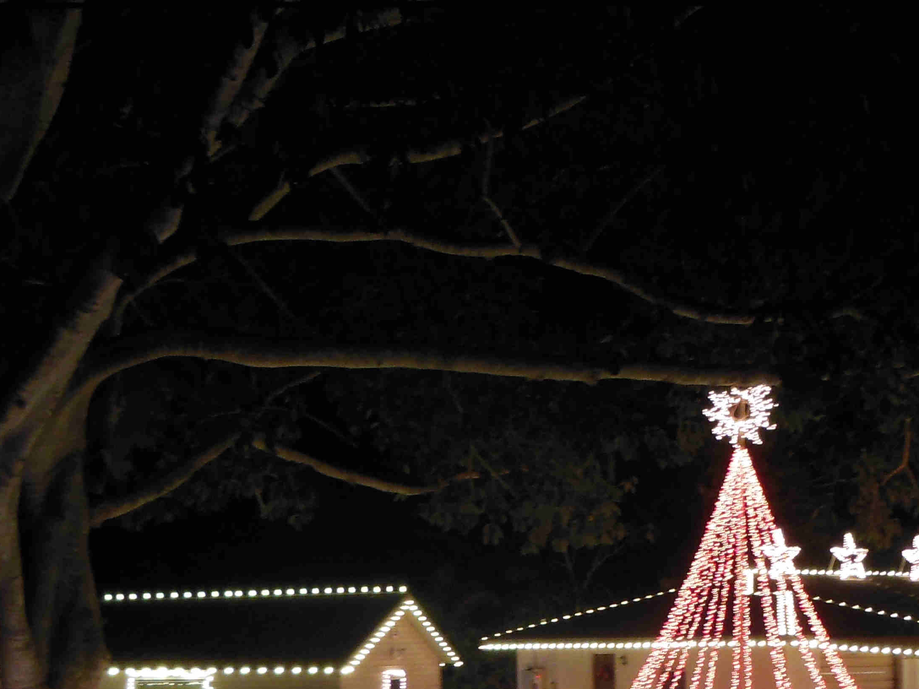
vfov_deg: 19.9
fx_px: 1911
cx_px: 620
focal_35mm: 72
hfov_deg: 26.9
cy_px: 668
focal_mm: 6
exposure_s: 1/2
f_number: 3.9
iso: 400
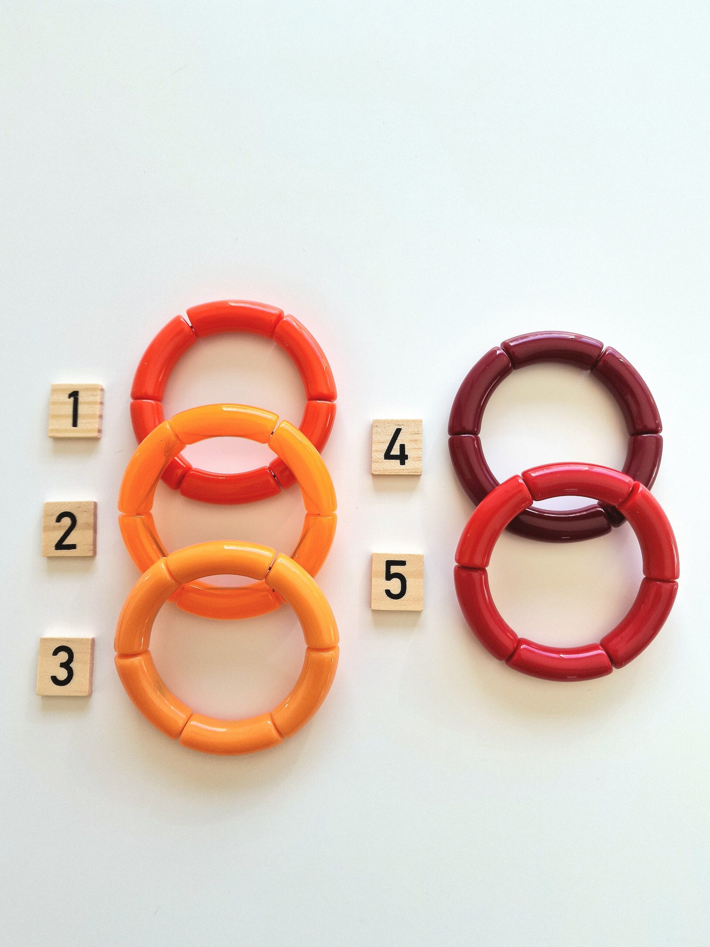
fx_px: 629
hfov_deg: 58.9
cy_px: 474
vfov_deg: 73.9
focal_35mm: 23
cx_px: 355
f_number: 1.8
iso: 50
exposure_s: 1/189
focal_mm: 6.4
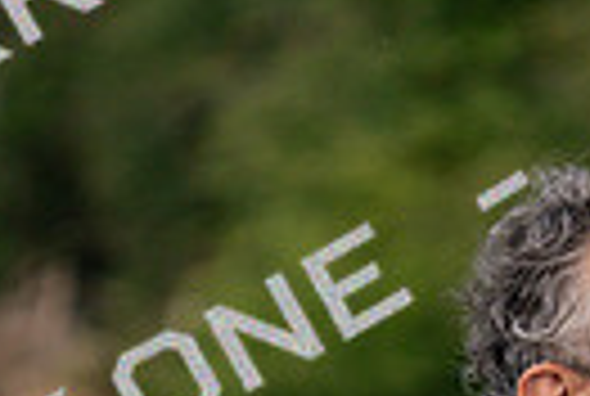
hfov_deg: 2.3
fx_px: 14521
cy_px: 826
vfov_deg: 1.6
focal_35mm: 884
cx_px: 883
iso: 320
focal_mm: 200
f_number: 5.6
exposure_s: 1/1600
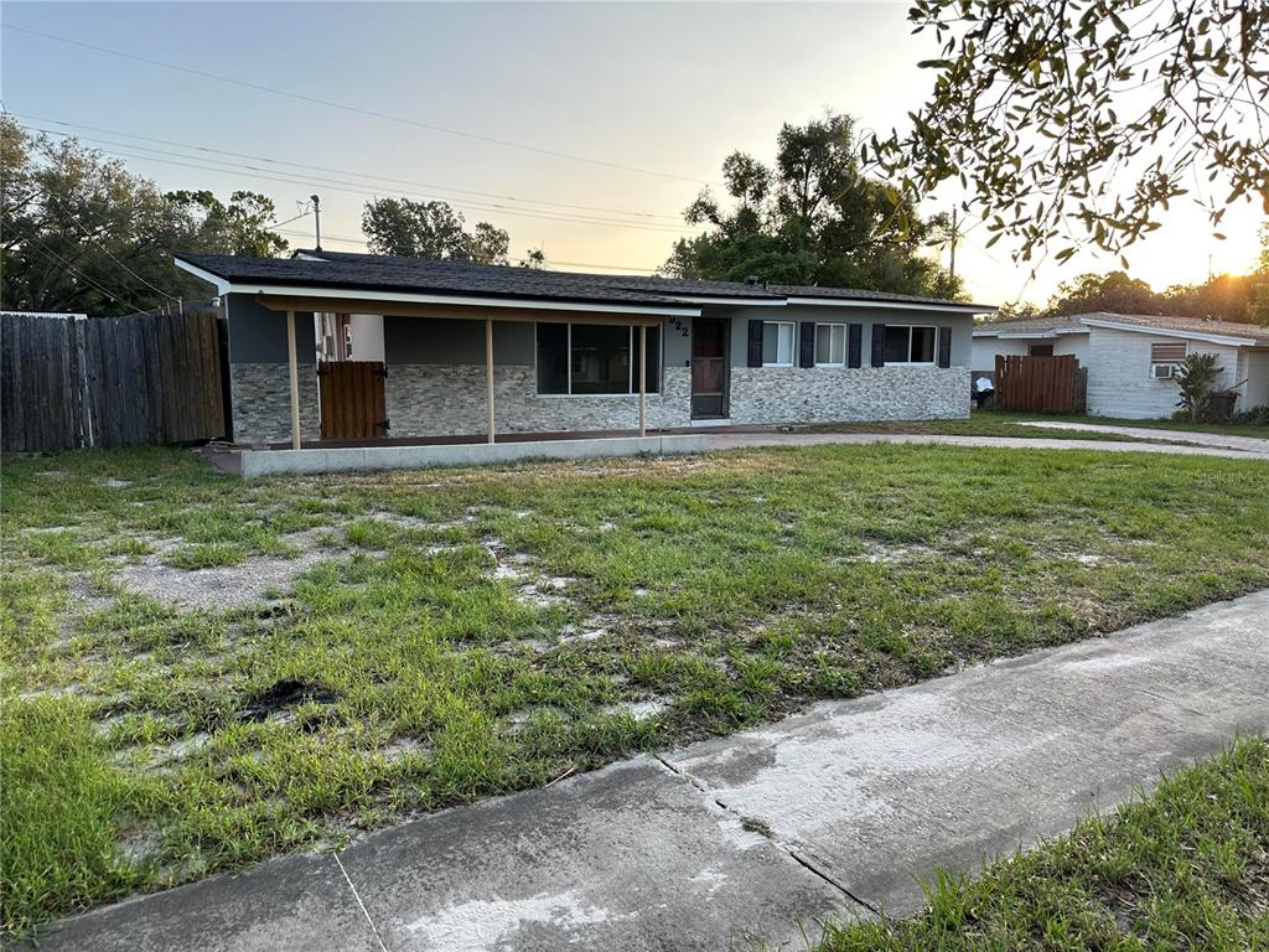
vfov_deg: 56.8
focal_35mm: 24
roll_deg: -0.1
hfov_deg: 71.6
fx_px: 880
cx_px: 634
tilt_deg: -6.0
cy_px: 476
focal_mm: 6.86
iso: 80
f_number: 1.78
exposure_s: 1/429
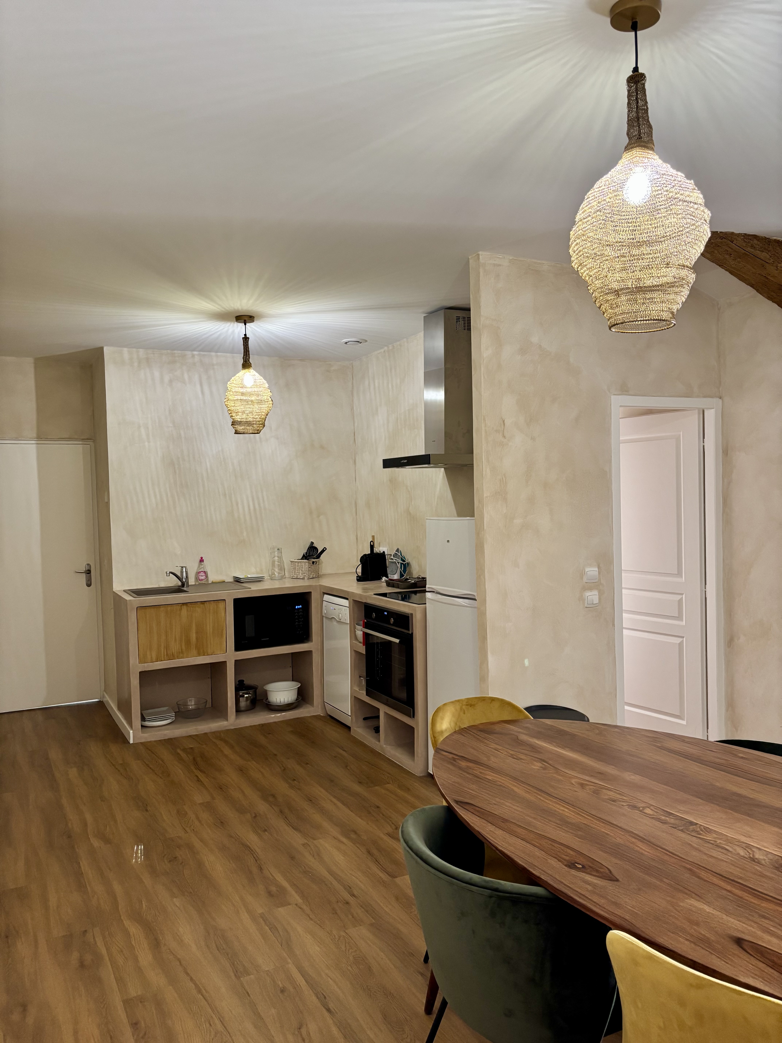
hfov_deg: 53.1
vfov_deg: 67.3
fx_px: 783
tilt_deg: -1.6
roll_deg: +0.5
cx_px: 391
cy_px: 522
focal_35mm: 26
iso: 320
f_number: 1.6
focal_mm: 5.96
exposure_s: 1/50
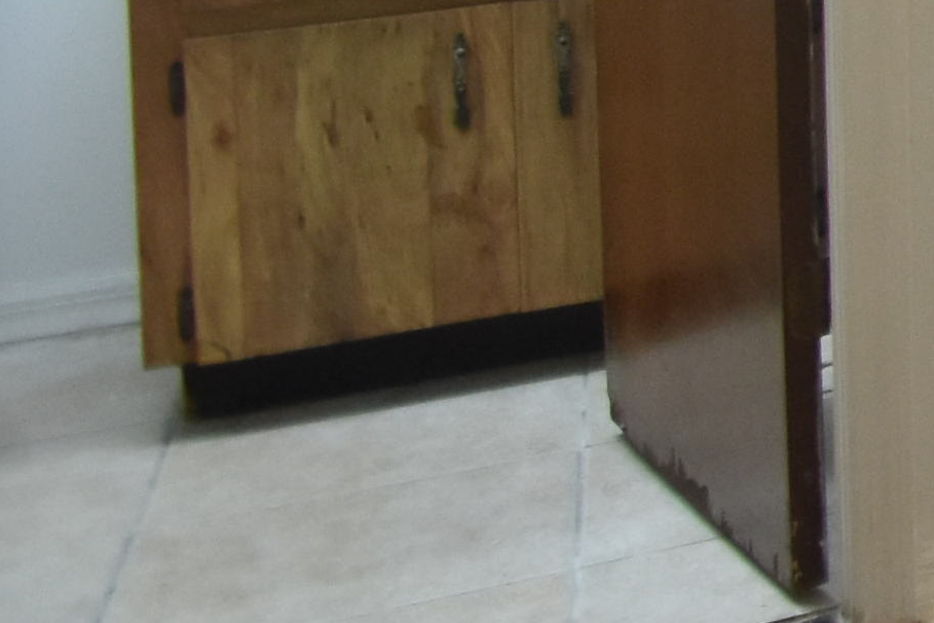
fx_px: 2568
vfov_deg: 12.2
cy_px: -646
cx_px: 3016
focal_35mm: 99
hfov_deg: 10.6
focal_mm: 10
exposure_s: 1/45
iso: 800
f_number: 3.5
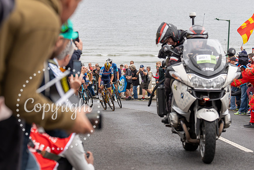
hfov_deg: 21.2
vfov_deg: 14.2
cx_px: 125
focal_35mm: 96
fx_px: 678
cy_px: 69
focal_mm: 70
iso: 320
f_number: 3.5
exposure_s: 1/1000
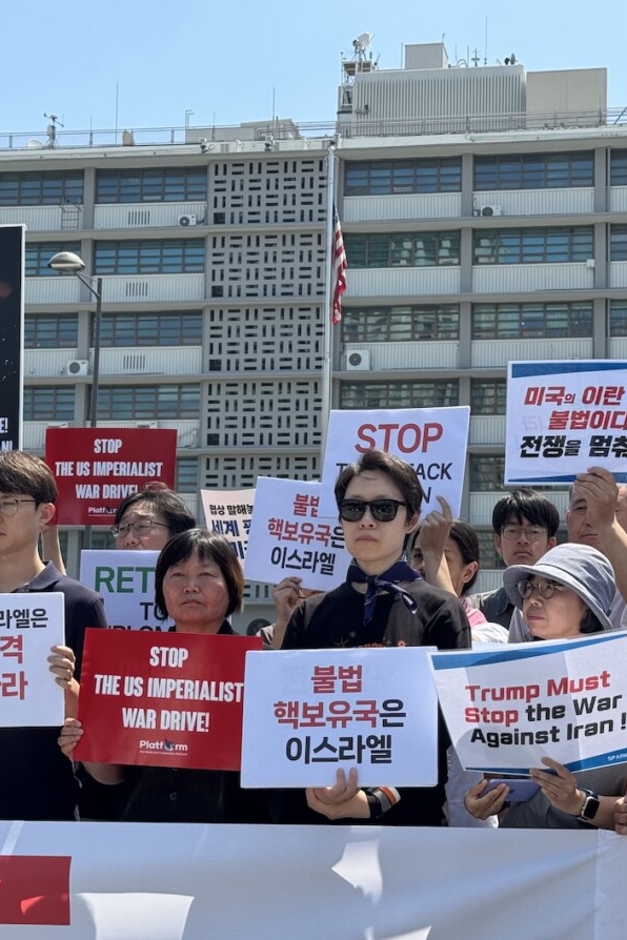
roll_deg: -1.1
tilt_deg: +8.7
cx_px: 350
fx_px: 1750
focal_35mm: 67
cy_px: 468
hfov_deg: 20.3
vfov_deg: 30.1
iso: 64
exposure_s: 1/2331
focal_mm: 6.76
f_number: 1.78
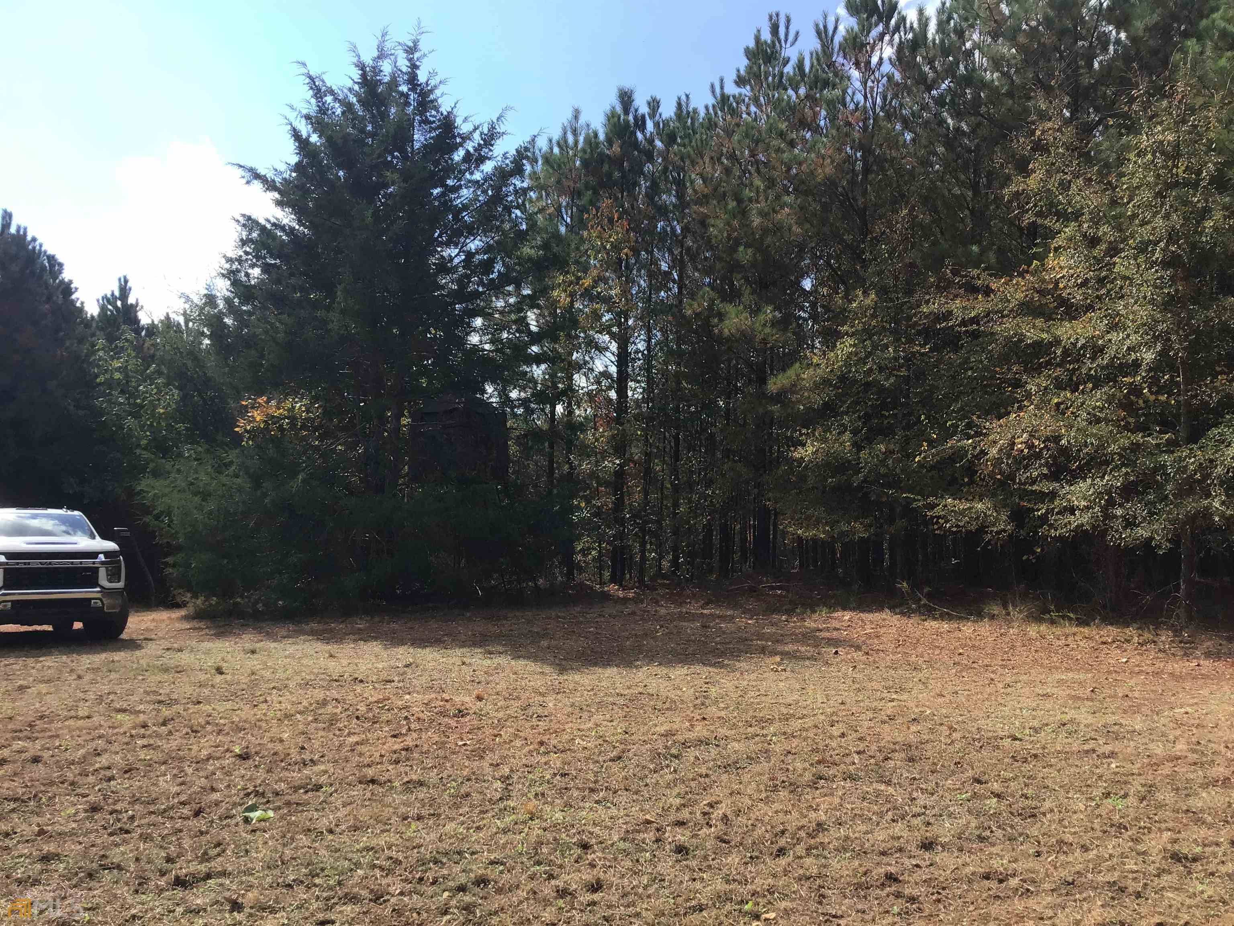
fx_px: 1105
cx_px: 617
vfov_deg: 45.4
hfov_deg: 58.4
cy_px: 463
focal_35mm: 31
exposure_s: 1/876
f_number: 2.4
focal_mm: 3.3
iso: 25
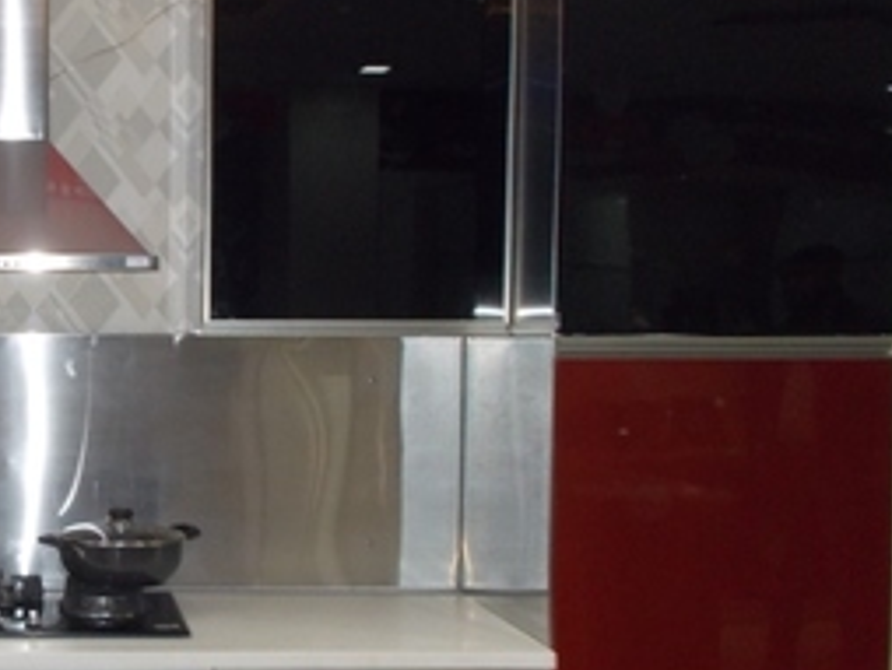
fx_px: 1522
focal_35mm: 59
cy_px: 405
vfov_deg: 24.8
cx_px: 28
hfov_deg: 30.6
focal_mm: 5.3
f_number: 3.4
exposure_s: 1/25
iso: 200
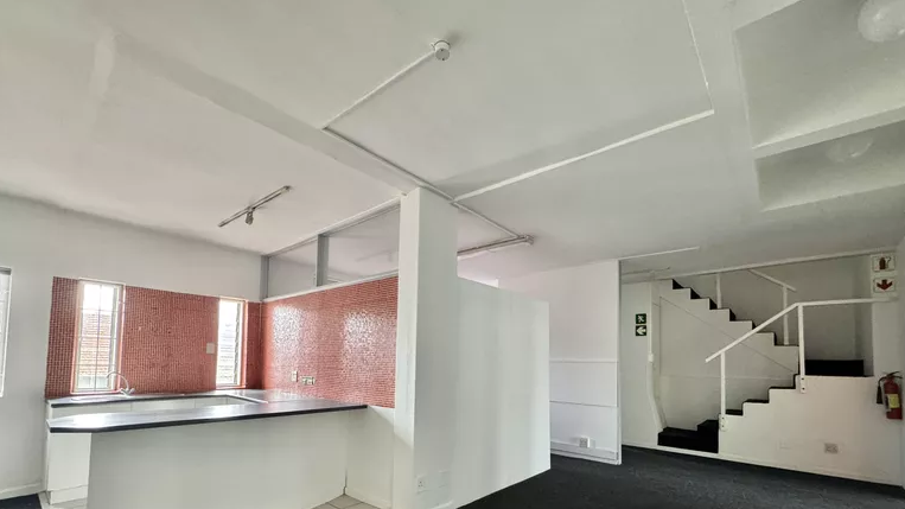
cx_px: 467
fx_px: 384
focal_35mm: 16
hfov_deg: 99.3
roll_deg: -1.2
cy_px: 346
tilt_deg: +2.9
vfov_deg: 65.0
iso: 400
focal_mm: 2.22
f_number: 2.2
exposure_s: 1/50
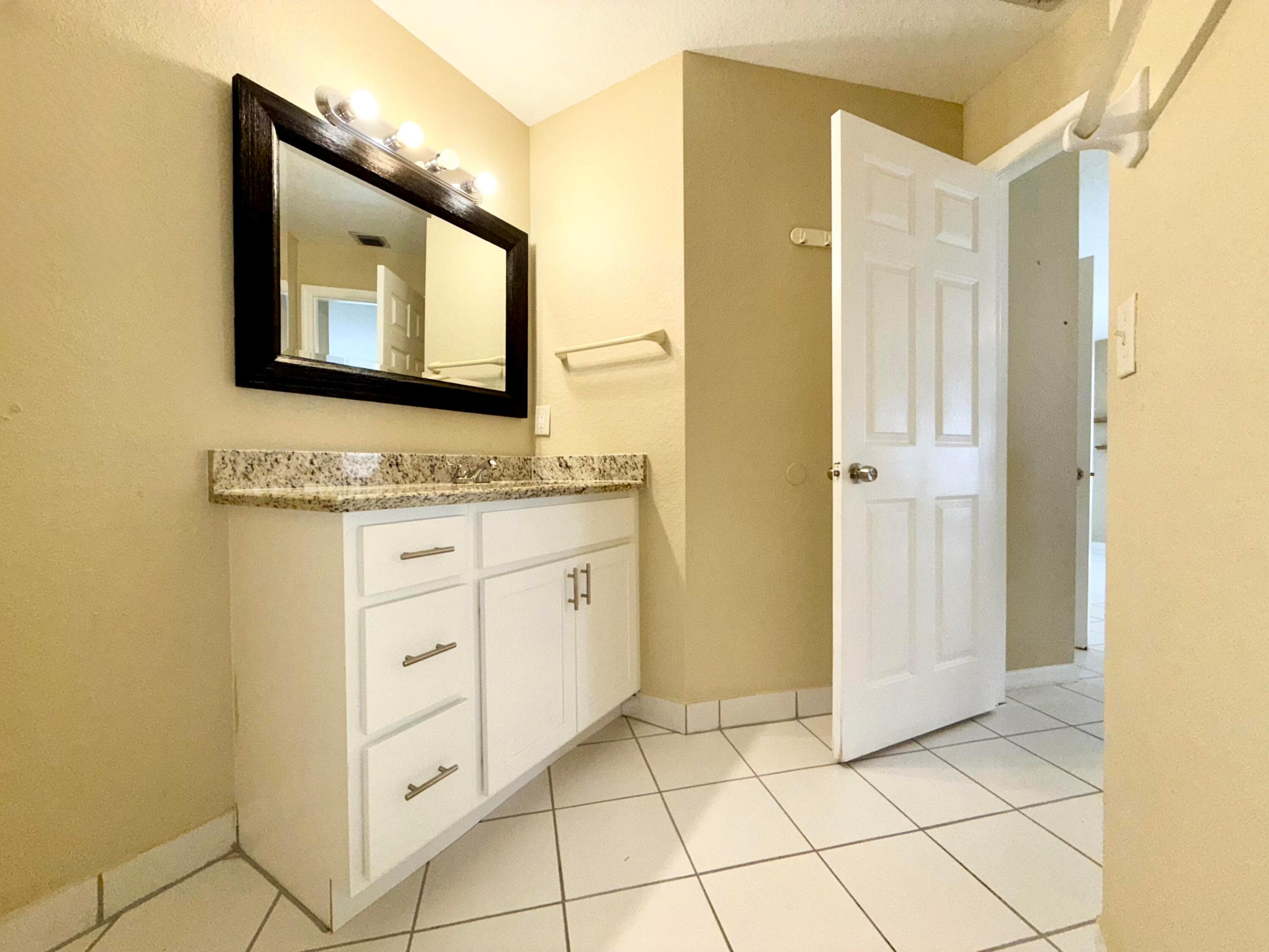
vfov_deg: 85.7
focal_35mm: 14
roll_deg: +0.0
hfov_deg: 102.1
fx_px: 513
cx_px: 634
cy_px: 476
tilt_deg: -0.4
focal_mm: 2.22
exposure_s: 1/122
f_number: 2.2
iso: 64
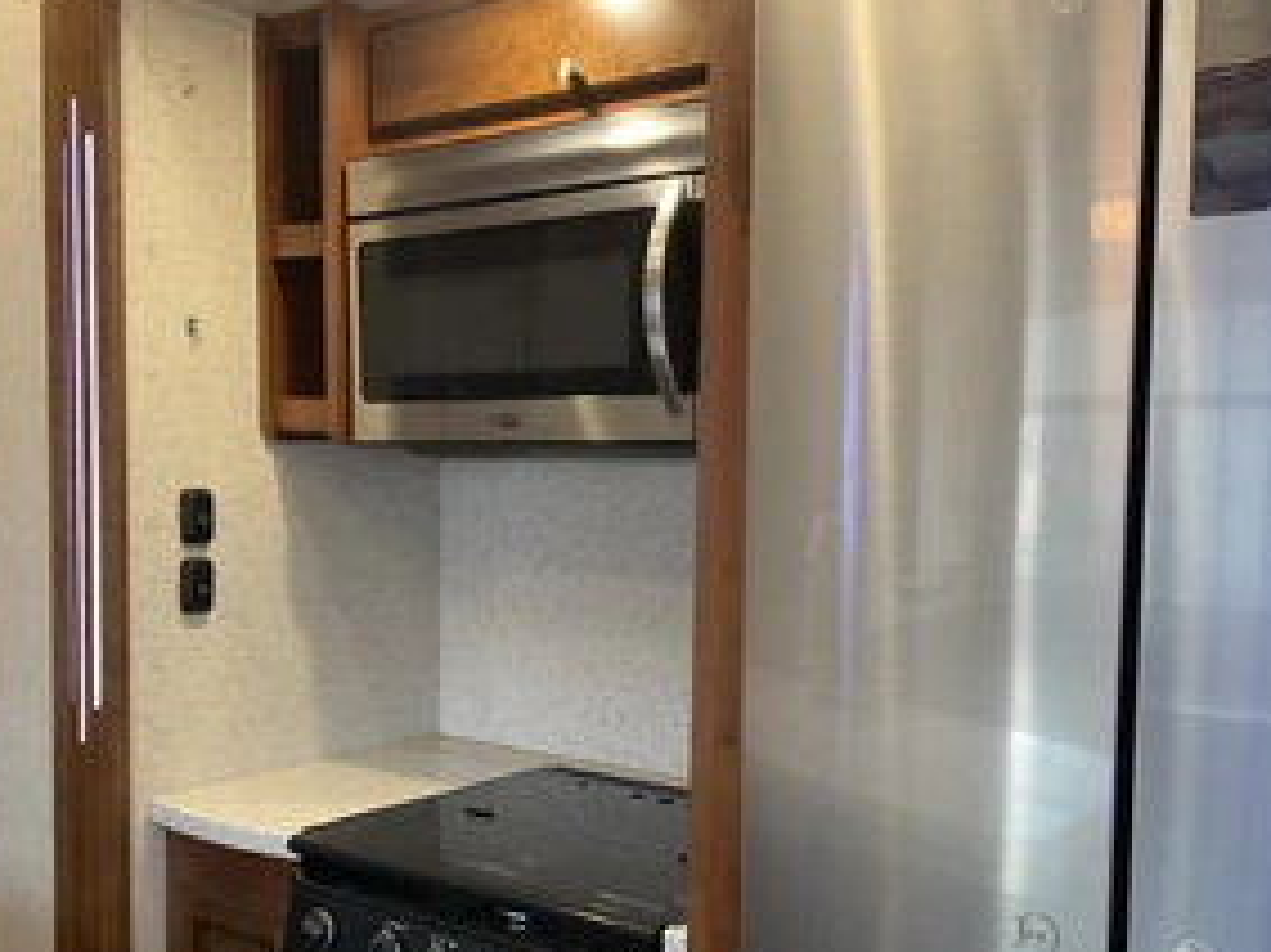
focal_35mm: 41
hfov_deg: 45.7
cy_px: 579
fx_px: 1505
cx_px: 548
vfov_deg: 35.0
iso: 320
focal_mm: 3
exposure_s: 1/45
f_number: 1.8
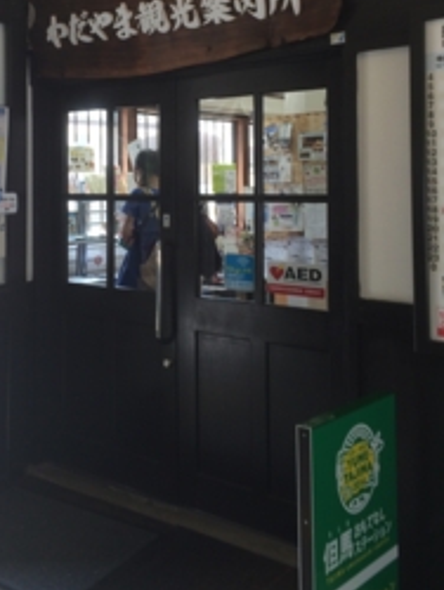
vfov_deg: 38.9
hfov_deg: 29.9
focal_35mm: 48
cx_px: 123
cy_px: 170
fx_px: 819
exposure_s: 1/60
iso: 50
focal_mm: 4.12
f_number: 2.2
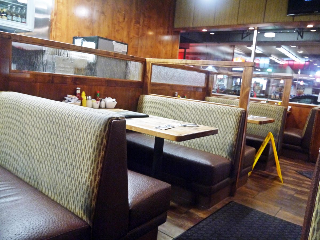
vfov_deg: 49.7
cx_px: 160
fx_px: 259
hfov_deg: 63.4
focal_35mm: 28
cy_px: 120
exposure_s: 1/50
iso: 1600
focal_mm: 14
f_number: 3.5
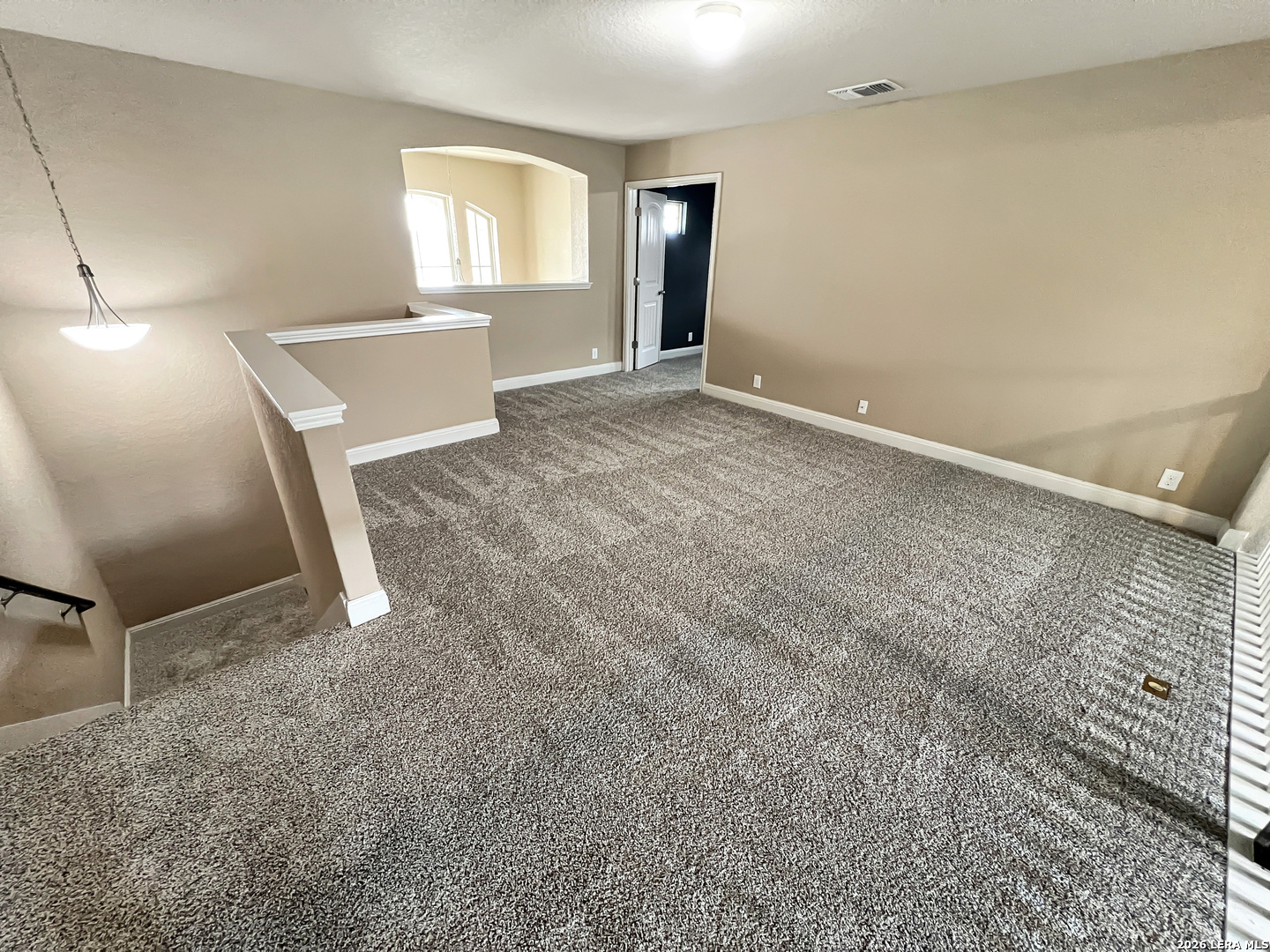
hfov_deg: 106.2
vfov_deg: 89.9
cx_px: 635
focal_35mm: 13
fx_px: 477
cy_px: 476
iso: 500
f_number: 1.8
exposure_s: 1/60
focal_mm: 1.57
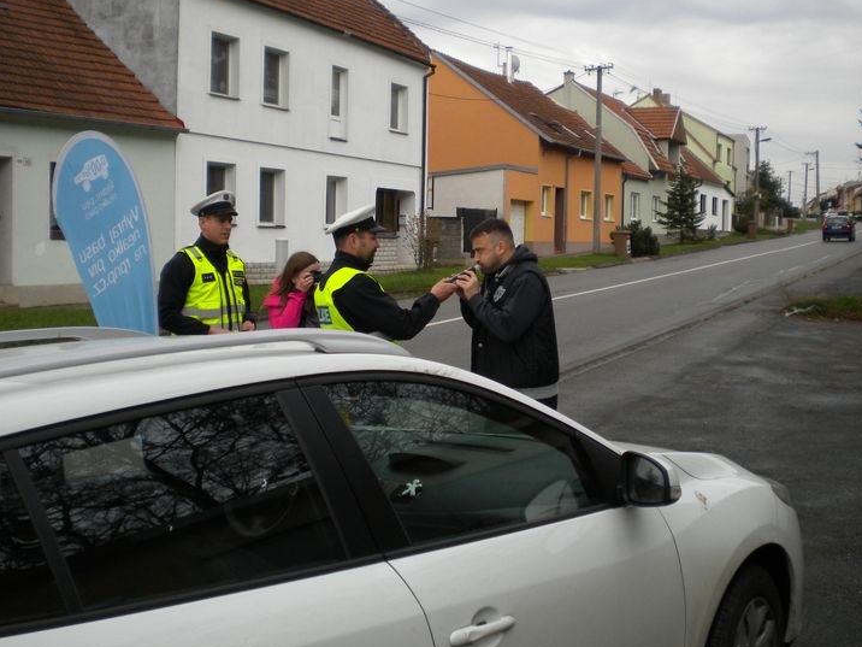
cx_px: 425
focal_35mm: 44
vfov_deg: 32.9
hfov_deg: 42.9
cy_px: 298
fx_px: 1096
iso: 98
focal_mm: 6.3
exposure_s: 1/463
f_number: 3.1
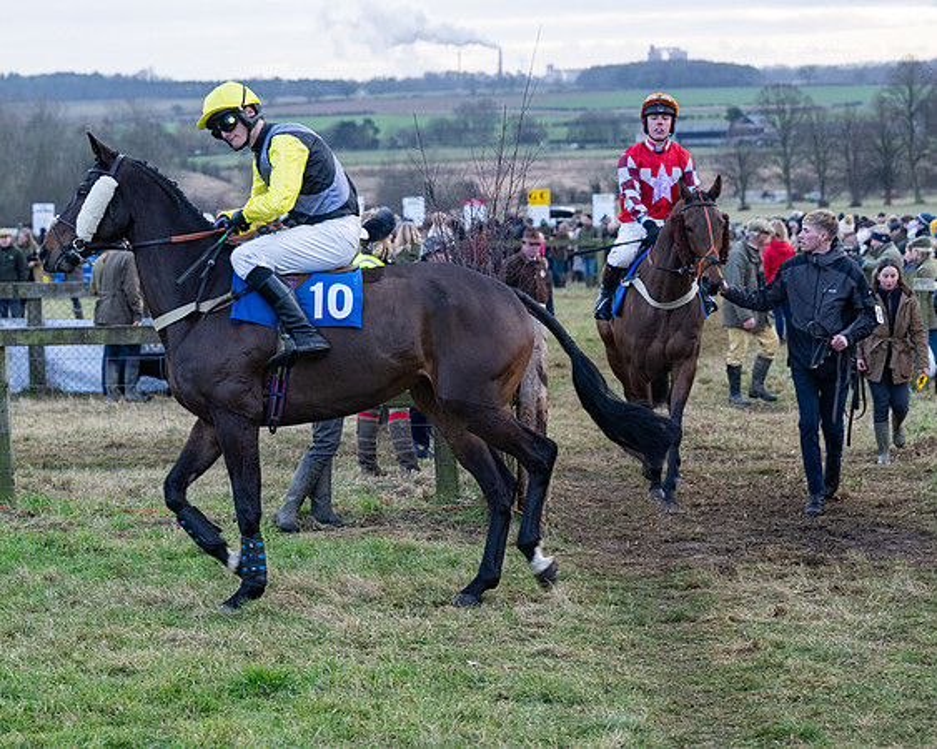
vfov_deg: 13.0
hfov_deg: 16.2
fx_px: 3280
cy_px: 374
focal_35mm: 118
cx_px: 374
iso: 800
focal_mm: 70
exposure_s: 1/400
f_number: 4
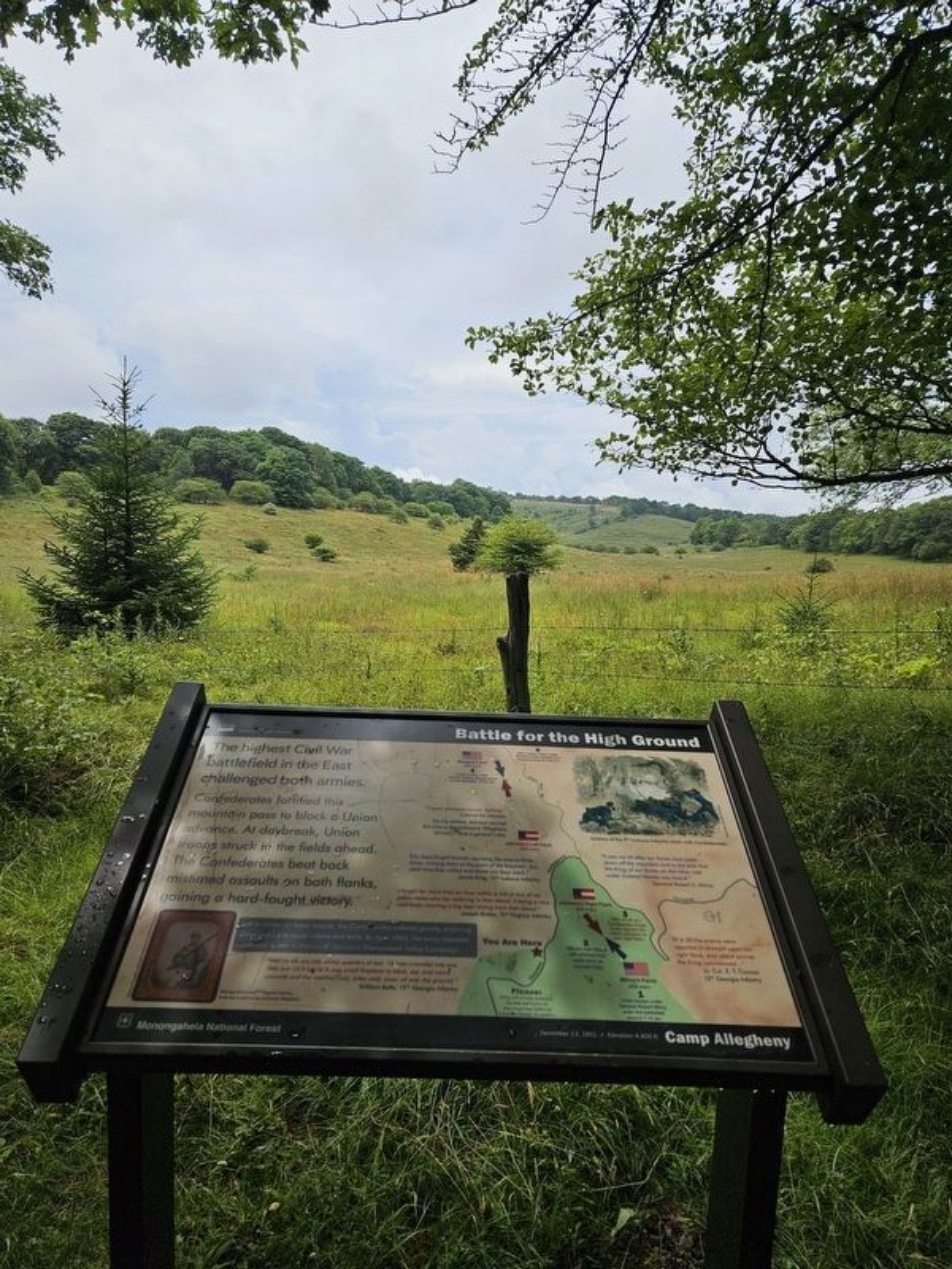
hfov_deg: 58.9
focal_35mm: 23
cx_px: 476
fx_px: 843
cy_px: 634
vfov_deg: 73.9
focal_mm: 5.4
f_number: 1.8
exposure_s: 1/2027
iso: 25
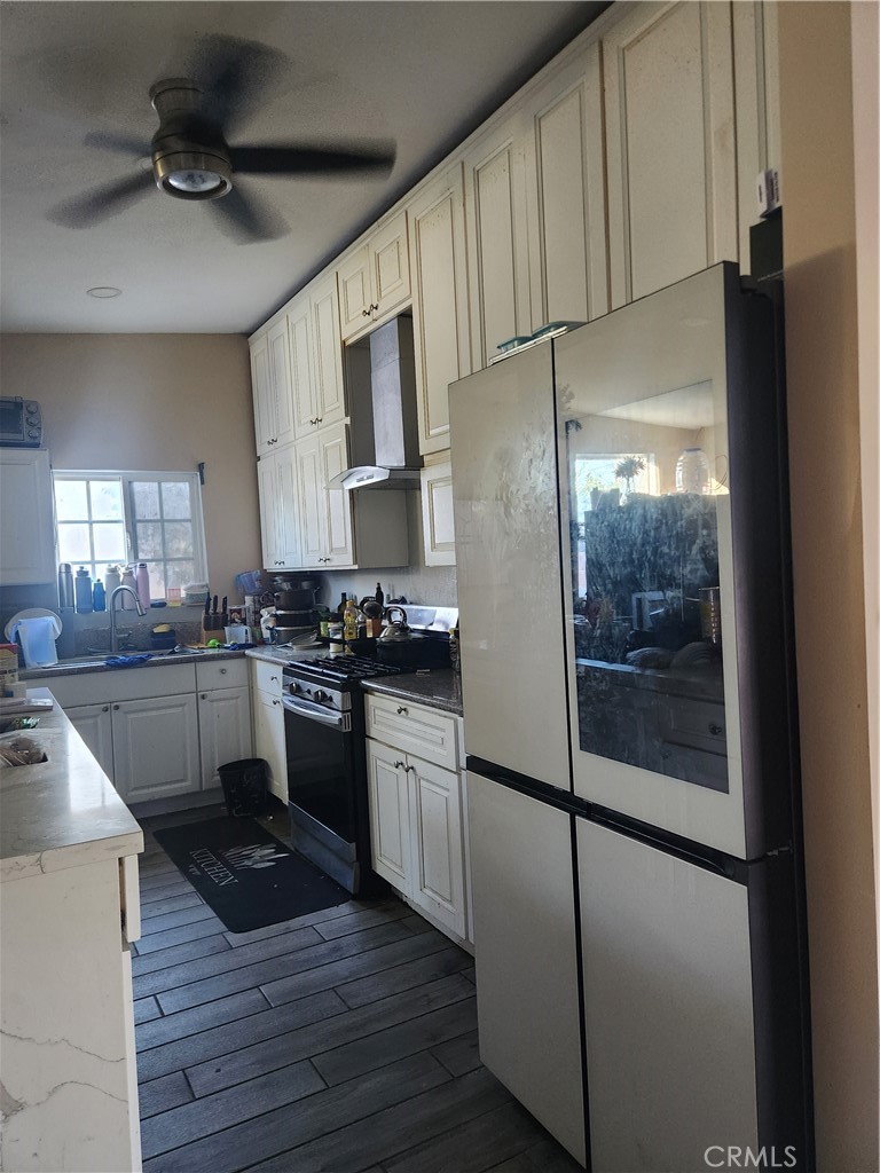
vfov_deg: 73.9
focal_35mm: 23
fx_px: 780
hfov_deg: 58.9
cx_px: 440
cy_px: 586
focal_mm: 5.4
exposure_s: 1/60
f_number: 1.8
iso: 640
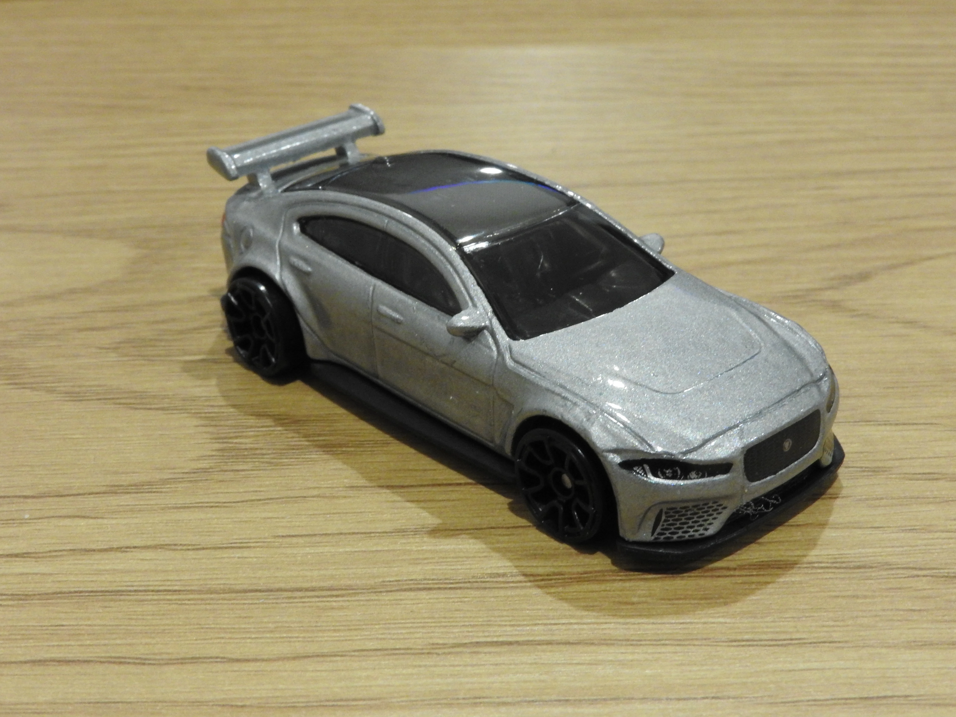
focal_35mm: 60
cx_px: 478
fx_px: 1657
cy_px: 358
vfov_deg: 24.4
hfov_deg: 32.2
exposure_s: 1/6
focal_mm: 10.7
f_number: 7.6
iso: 800
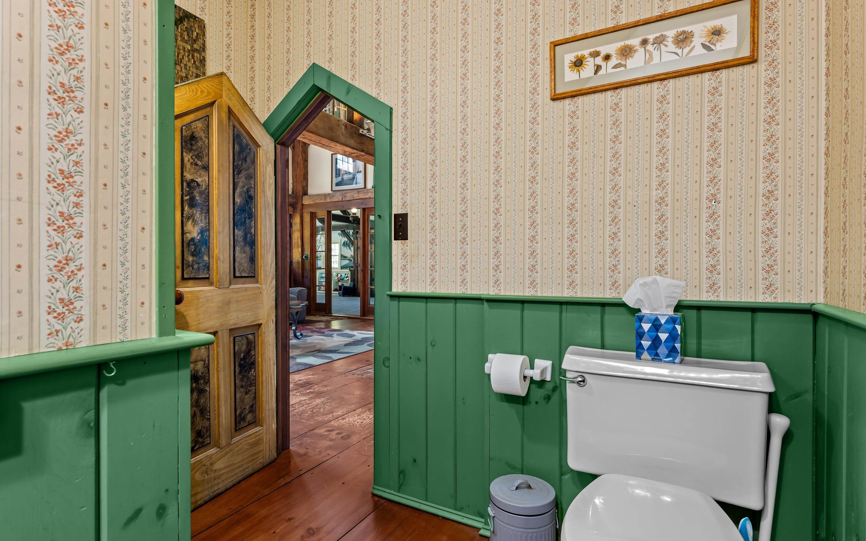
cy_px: 286
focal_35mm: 18
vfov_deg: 64.6
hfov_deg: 90.8
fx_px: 427
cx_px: 431
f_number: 9
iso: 400
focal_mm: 17.1
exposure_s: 1.3
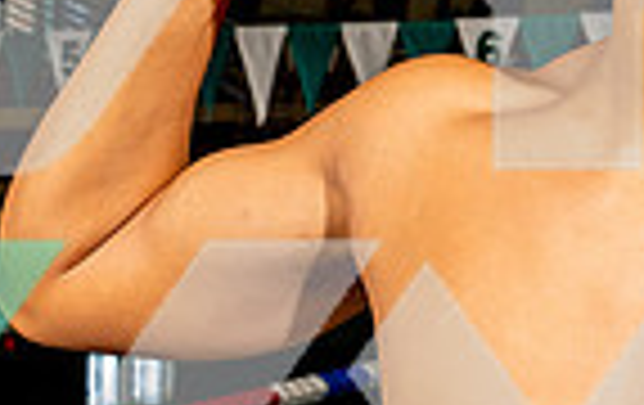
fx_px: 1741
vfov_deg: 13.0
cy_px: -65
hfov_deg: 19.8
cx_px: 757
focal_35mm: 99
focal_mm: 24
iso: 500
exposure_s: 1/125
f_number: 7.1
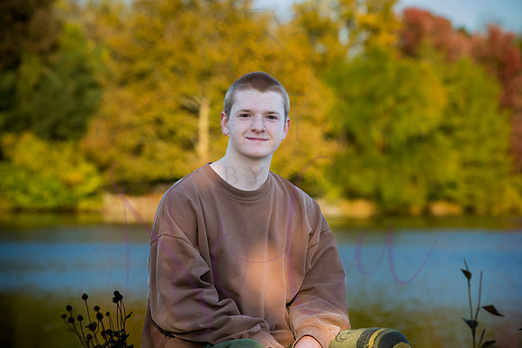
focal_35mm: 135
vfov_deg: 10.2
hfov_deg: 15.2
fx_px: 1958
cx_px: 261
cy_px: 174
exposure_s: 1/400
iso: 400
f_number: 6.3
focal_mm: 135
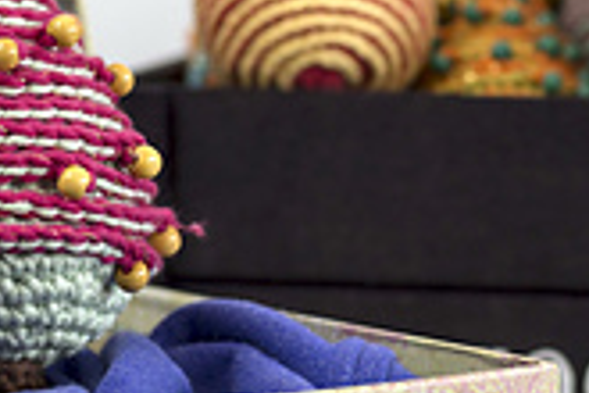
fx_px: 3174
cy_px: 98
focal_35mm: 194
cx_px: 393
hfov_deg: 10.6
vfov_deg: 7.1
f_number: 4
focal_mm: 50
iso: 160
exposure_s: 1/125
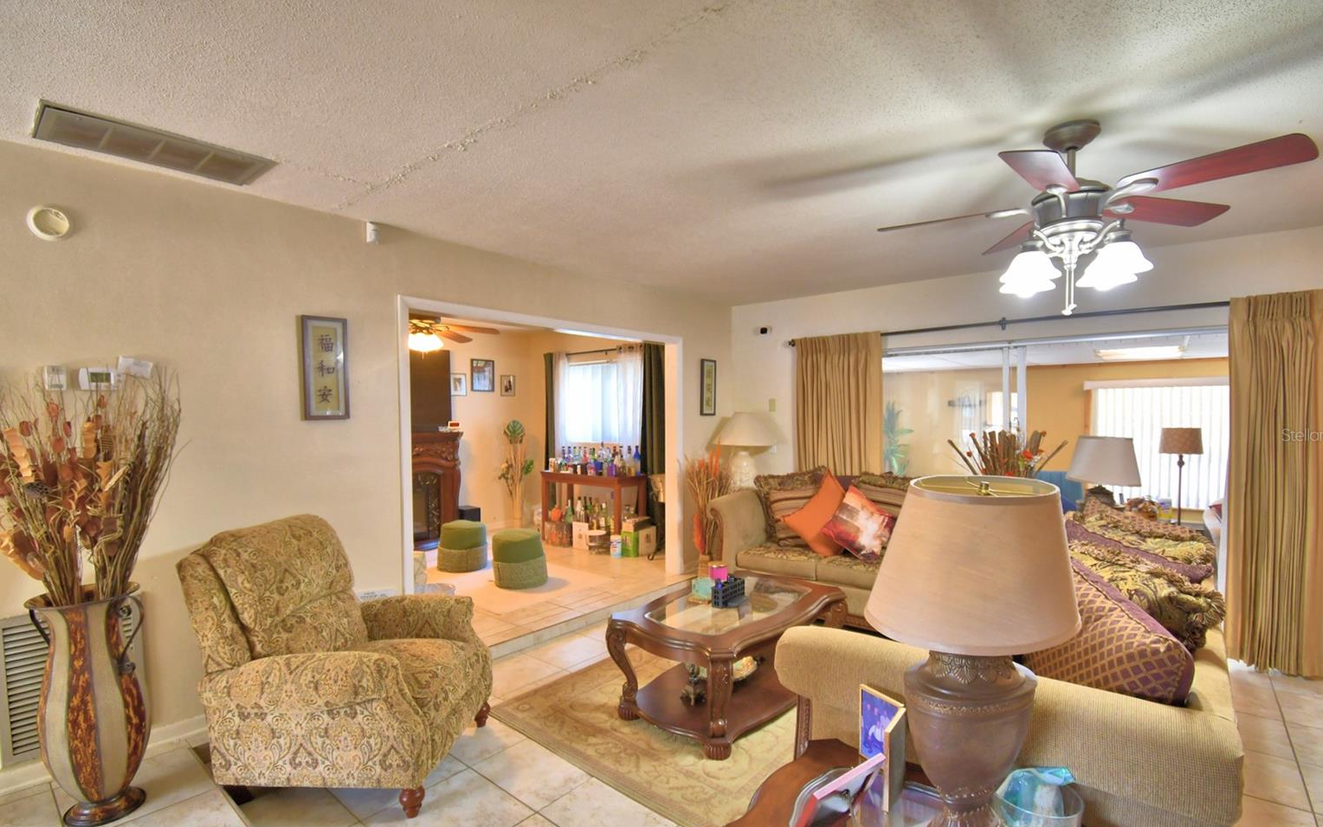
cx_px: 666
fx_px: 577
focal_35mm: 16
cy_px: 435
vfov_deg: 71.2
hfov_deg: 97.8
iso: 500
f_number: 4.5
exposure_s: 1/30
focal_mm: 10
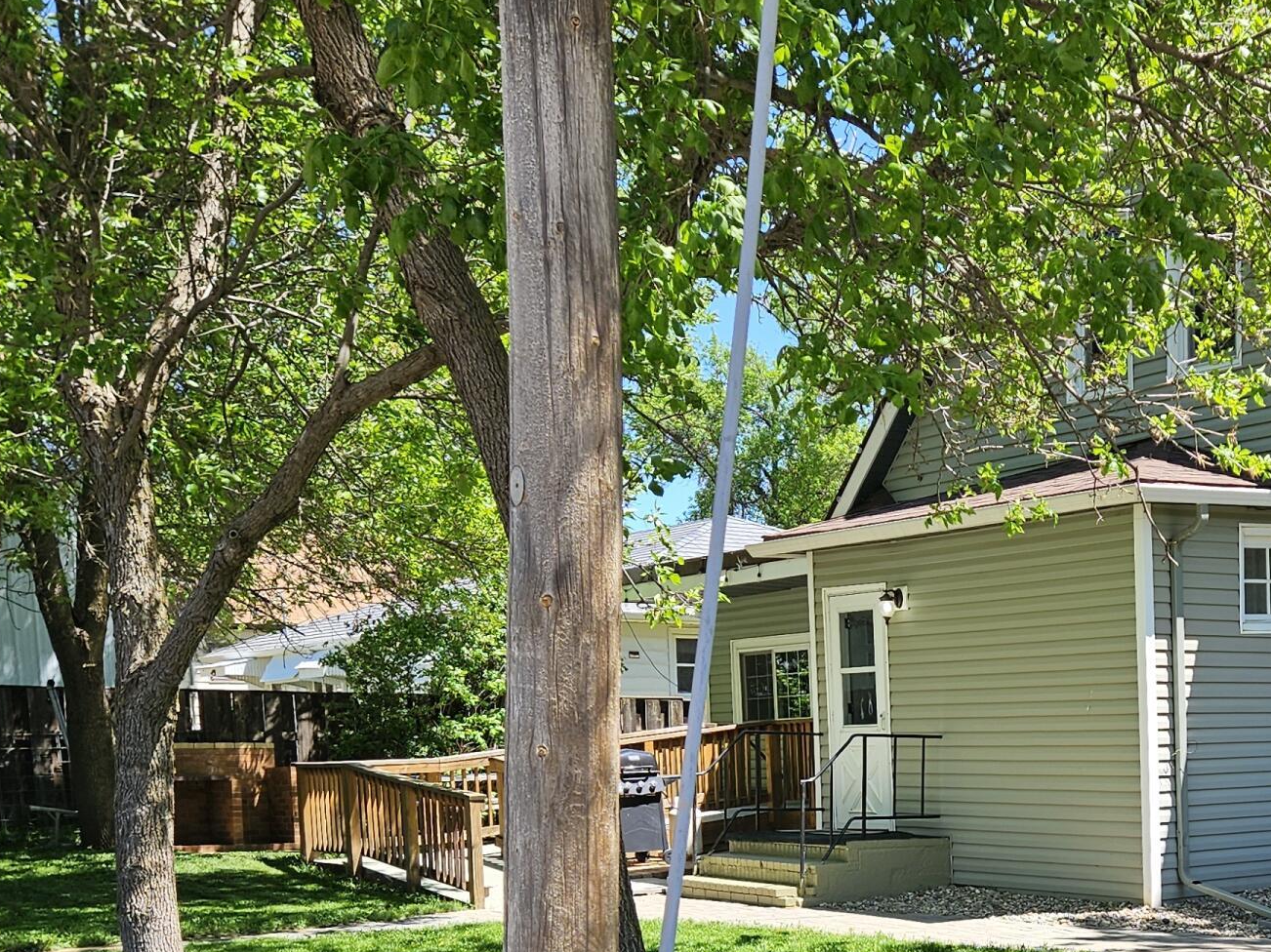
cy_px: 890
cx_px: 1090
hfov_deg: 34.6
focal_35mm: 53
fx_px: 1946
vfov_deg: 26.4
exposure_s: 1/661
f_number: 1.8
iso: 25
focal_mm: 5.4
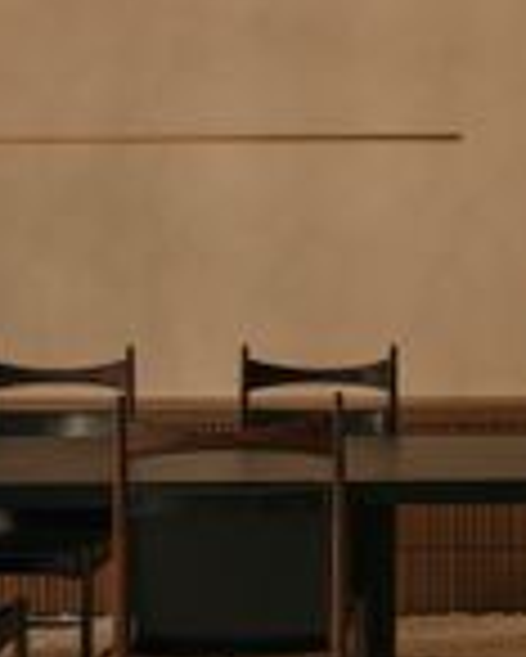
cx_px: 519
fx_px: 1594
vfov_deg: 23.1
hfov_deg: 18.3
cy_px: 178
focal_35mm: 82
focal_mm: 40.4
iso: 100
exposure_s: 1/1.3
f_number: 13
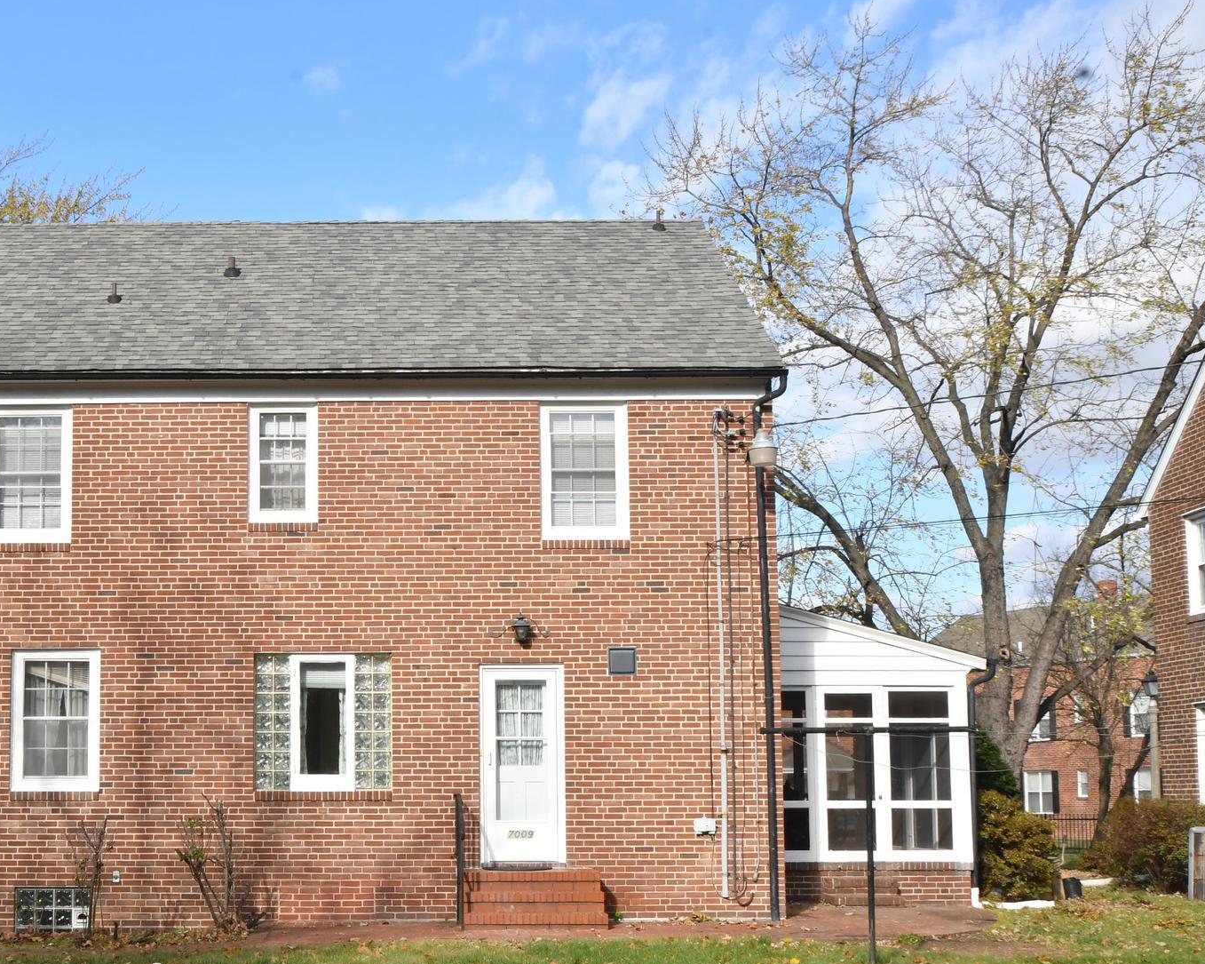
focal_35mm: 51
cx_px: 331
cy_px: 545
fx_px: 1818
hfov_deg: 36.0
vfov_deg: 29.6
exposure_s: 1/200
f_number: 16
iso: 400
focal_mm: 24
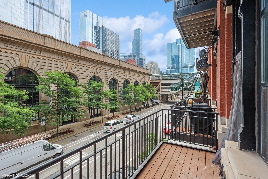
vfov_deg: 70.5
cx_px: 134
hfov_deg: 93.3
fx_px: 127
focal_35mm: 17
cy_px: 90
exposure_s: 1/200
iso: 100
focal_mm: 17
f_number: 8
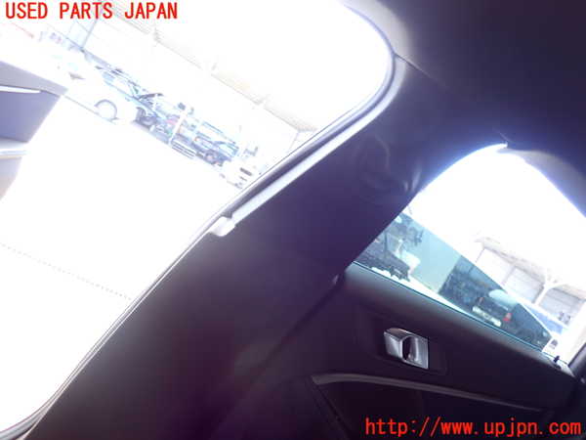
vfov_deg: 54.9
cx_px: 293
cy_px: 220
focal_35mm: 25
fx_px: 423
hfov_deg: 69.4
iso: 100
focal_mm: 4.5
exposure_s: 1/60
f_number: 2
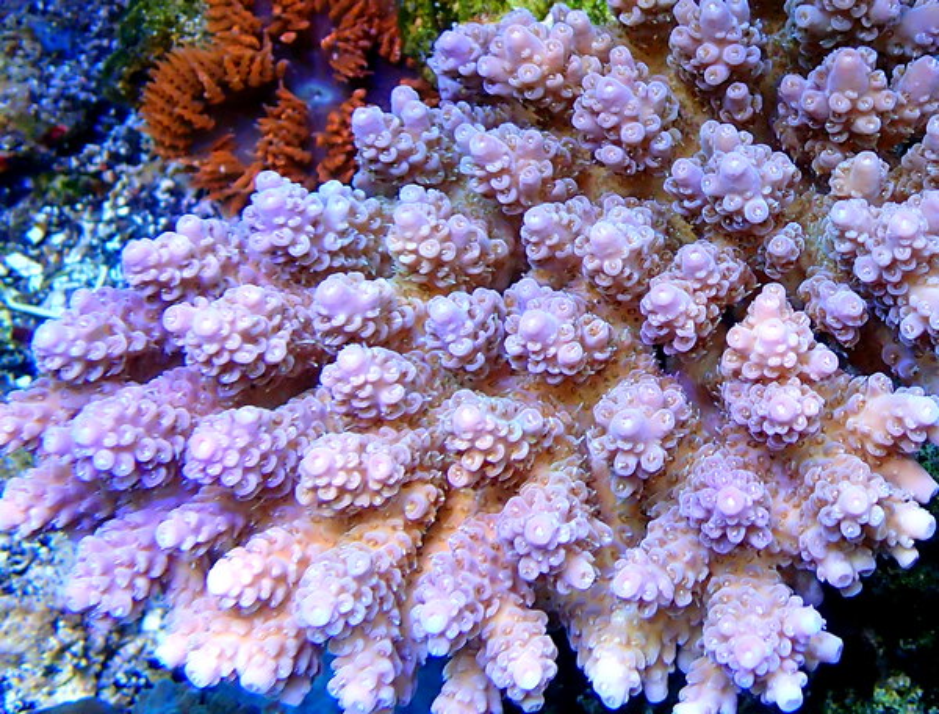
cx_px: 470
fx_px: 818
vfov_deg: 47.1
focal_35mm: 30
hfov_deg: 59.7
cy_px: 357
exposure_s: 1/125
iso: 200
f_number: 2.3
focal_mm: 5.5
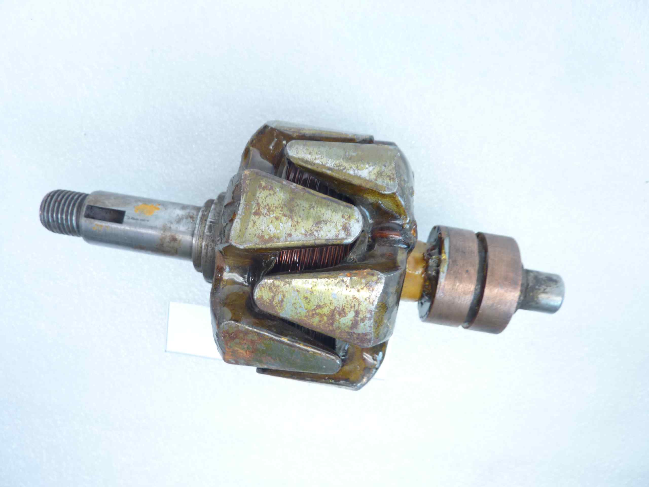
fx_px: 469
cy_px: 244
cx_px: 324
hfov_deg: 69.4
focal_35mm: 25
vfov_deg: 54.9
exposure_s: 1/8
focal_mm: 4.1
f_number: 3.3
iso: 80
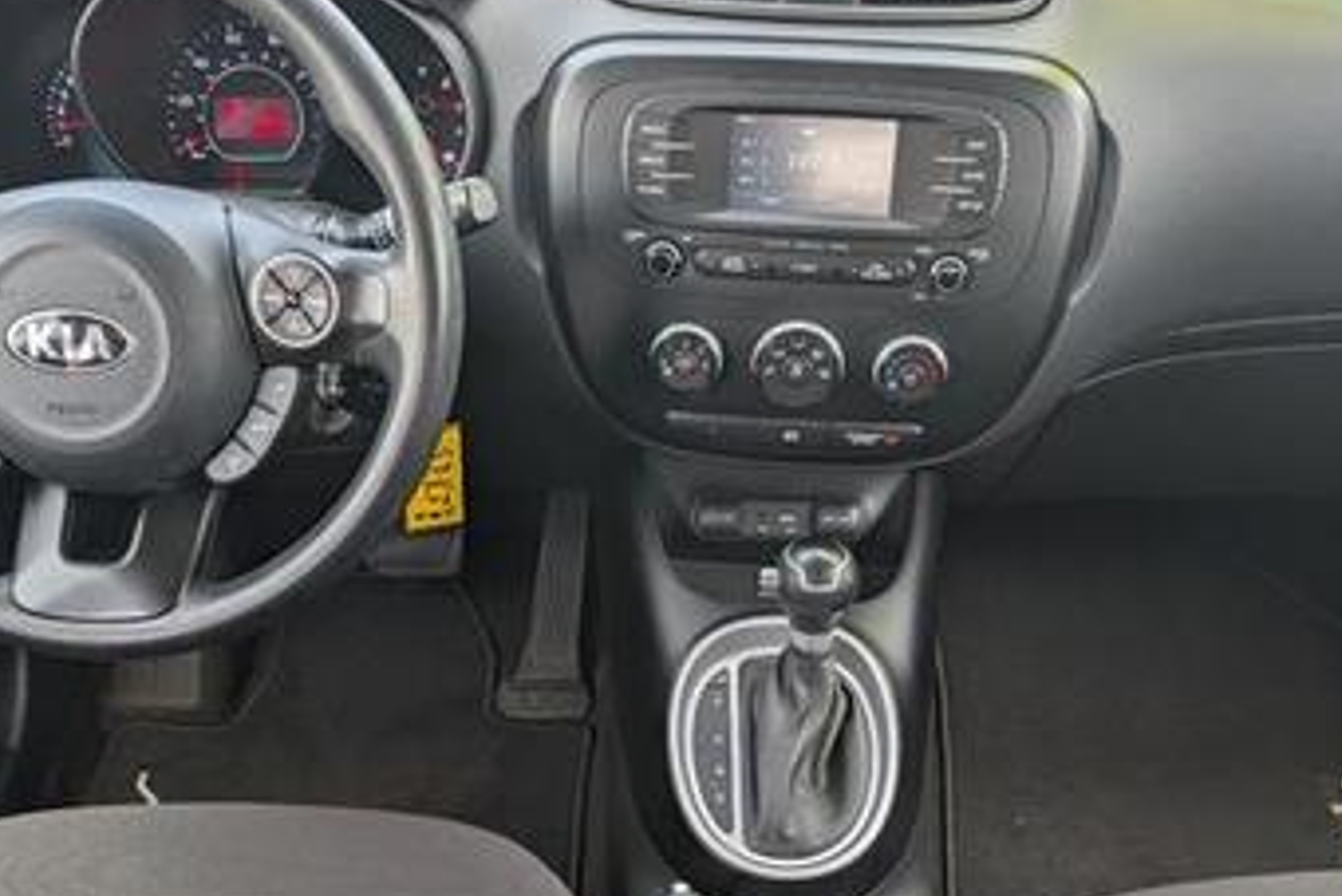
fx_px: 1380
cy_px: 624
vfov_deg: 35.5
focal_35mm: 37
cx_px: 679
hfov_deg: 51.9
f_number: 1.68
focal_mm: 6.9
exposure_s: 1/128
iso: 61
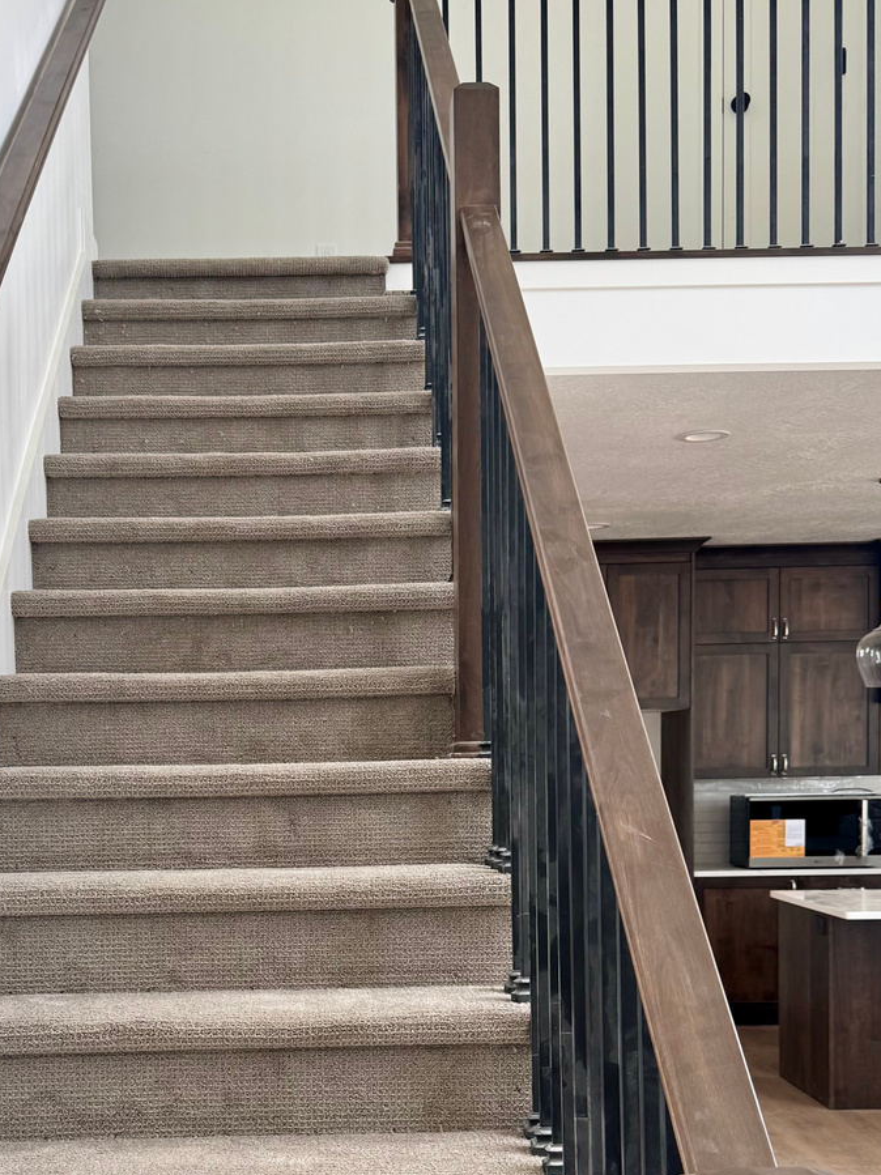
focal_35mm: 41
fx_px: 1392
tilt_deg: -3.0
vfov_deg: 44.6
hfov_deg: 34.9
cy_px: 846
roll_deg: +1.3
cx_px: 306
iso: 80
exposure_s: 1/121
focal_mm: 6.76
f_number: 1.78
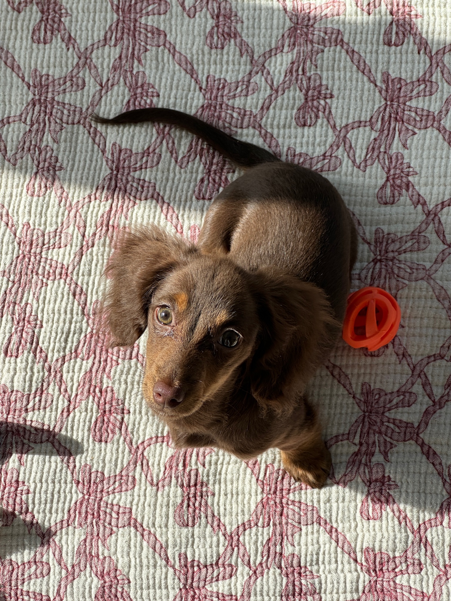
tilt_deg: -78.0
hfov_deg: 19.1
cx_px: 226
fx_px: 1338
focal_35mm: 77
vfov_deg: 25.3
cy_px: 300
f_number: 2.8
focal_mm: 9
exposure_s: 1/225
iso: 32
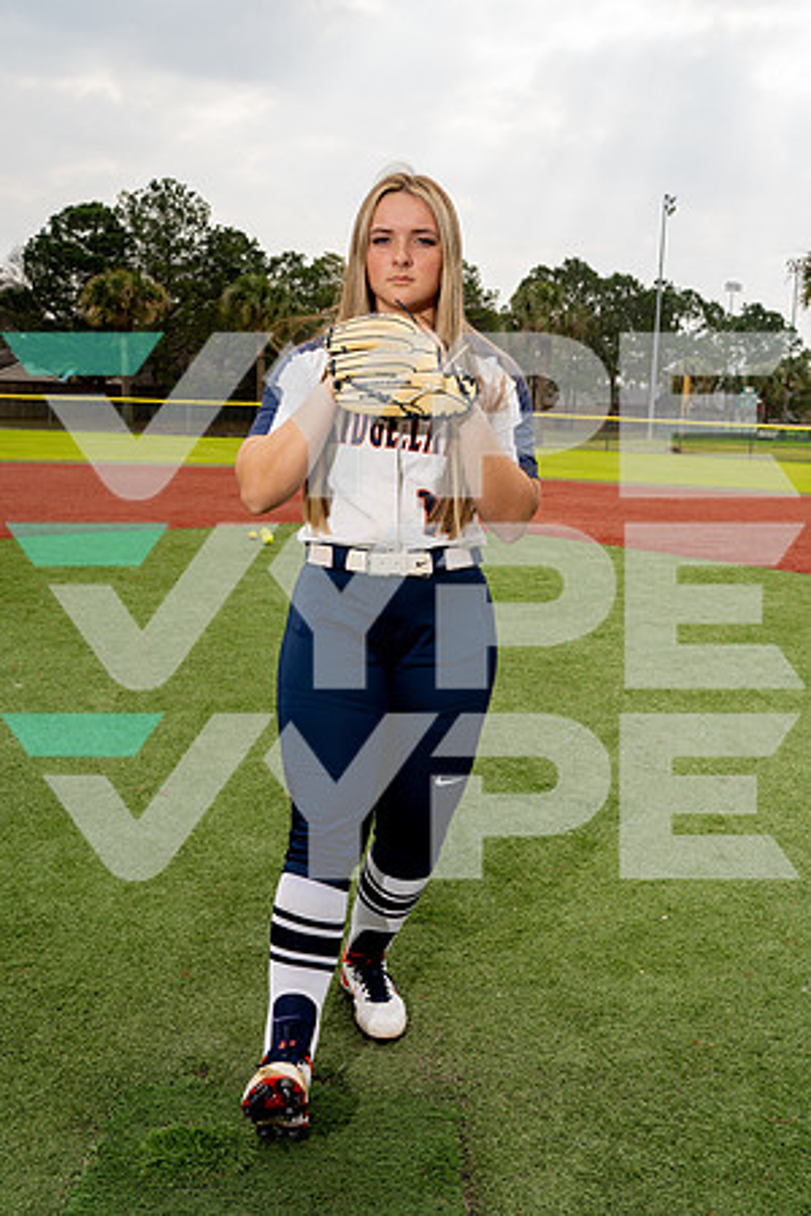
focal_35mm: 35
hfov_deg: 37.9
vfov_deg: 54.4
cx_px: 406
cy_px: 608
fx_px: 1183
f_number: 8
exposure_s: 1/250
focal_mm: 35
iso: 125
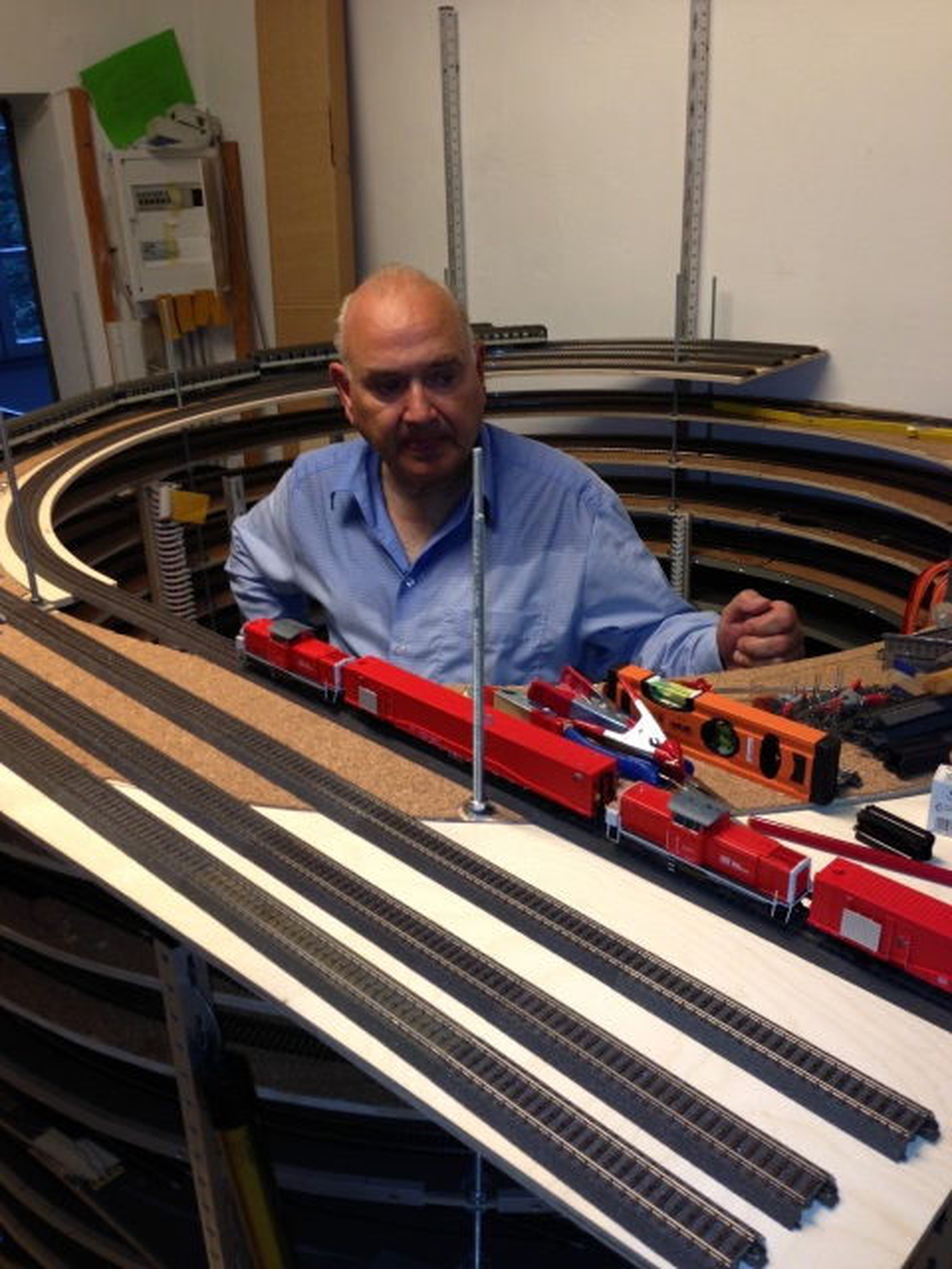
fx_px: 1210
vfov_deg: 55.4
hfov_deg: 42.9
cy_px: 634
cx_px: 476
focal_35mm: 33
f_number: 2.4
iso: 64
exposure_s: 1/20
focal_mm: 4.13
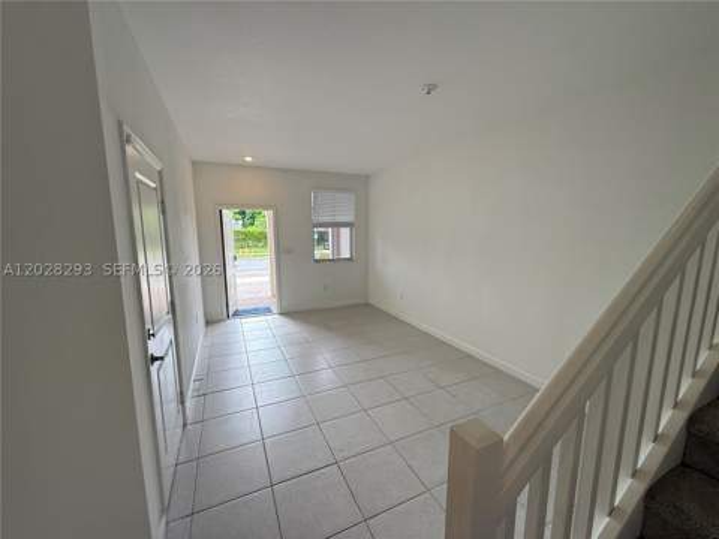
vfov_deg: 85.7
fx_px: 291
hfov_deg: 102.1
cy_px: 270
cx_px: 360
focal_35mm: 14
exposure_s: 1/198
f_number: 2.2
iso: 64
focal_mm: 2.22
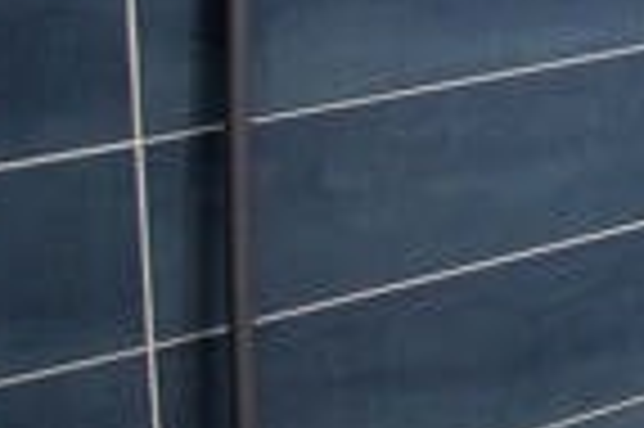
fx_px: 1501
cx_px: 1378
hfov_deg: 16.5
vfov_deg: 14.2
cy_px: -358
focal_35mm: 84
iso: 640
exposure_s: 1/80
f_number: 4.5
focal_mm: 10
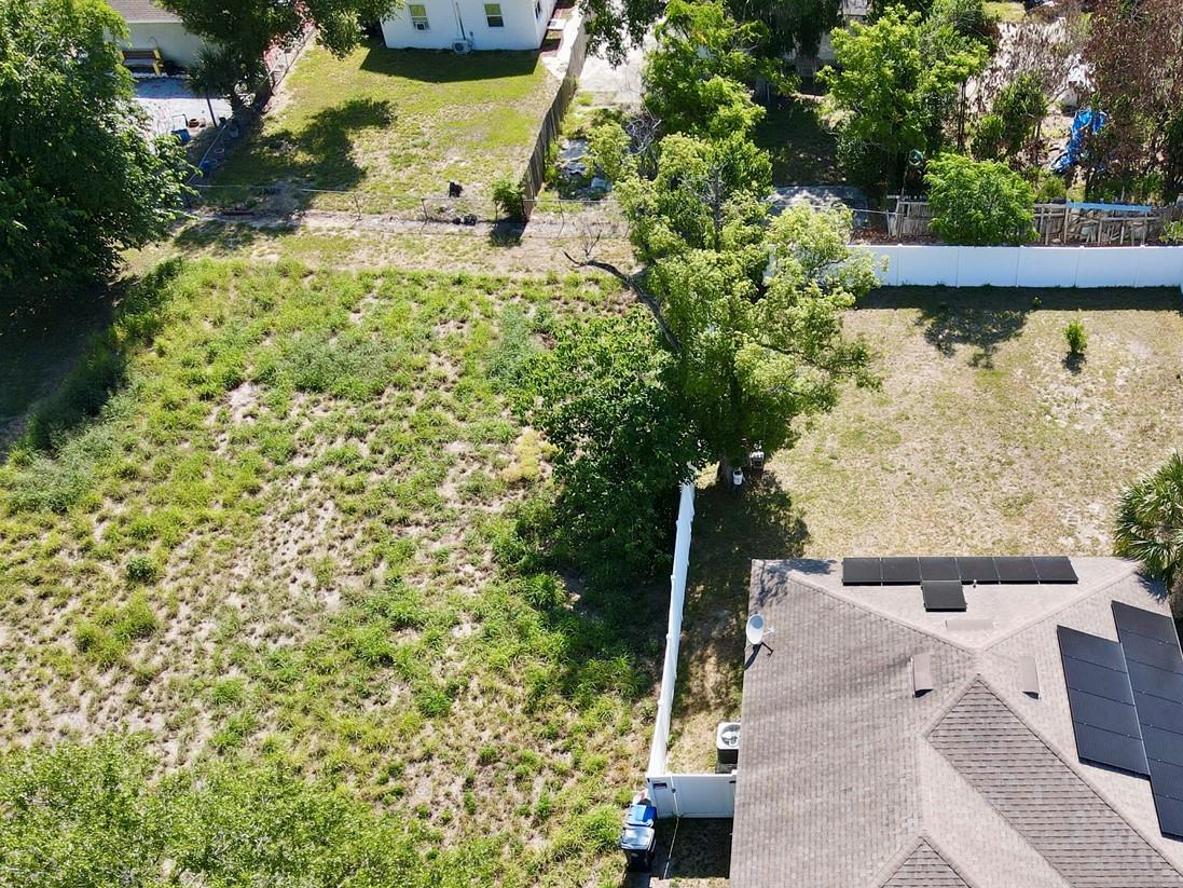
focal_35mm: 35
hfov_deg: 51.2
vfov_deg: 39.9
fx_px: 1196
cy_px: 629
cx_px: 828
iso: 100
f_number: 2.8
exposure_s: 1/320
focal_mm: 4.5
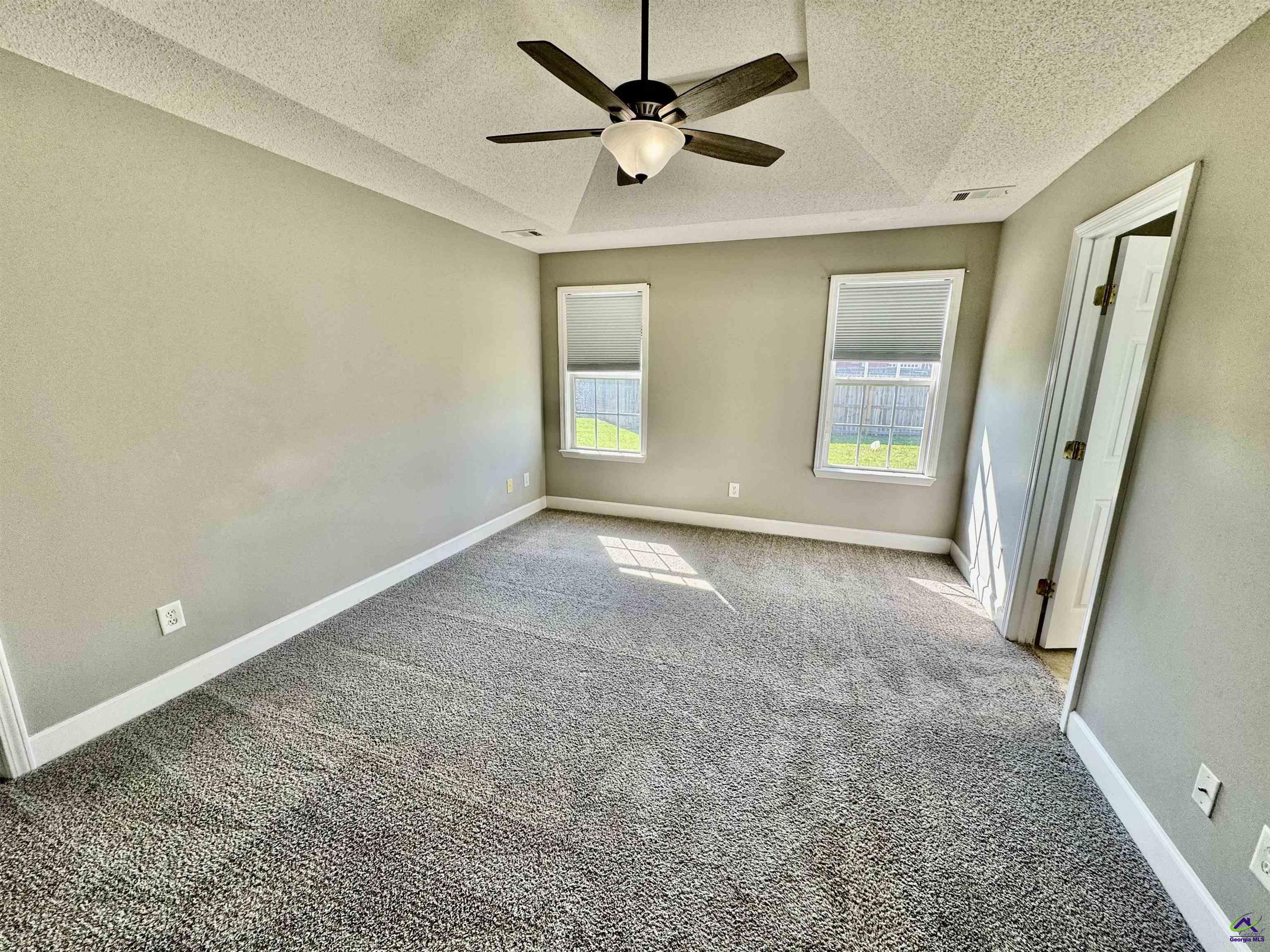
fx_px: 514
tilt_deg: -13.8
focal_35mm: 14
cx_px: 635
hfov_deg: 102.1
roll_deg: -1.3
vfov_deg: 85.7
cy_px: 476
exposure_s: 1/120
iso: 64
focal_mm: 2.22
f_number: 2.2
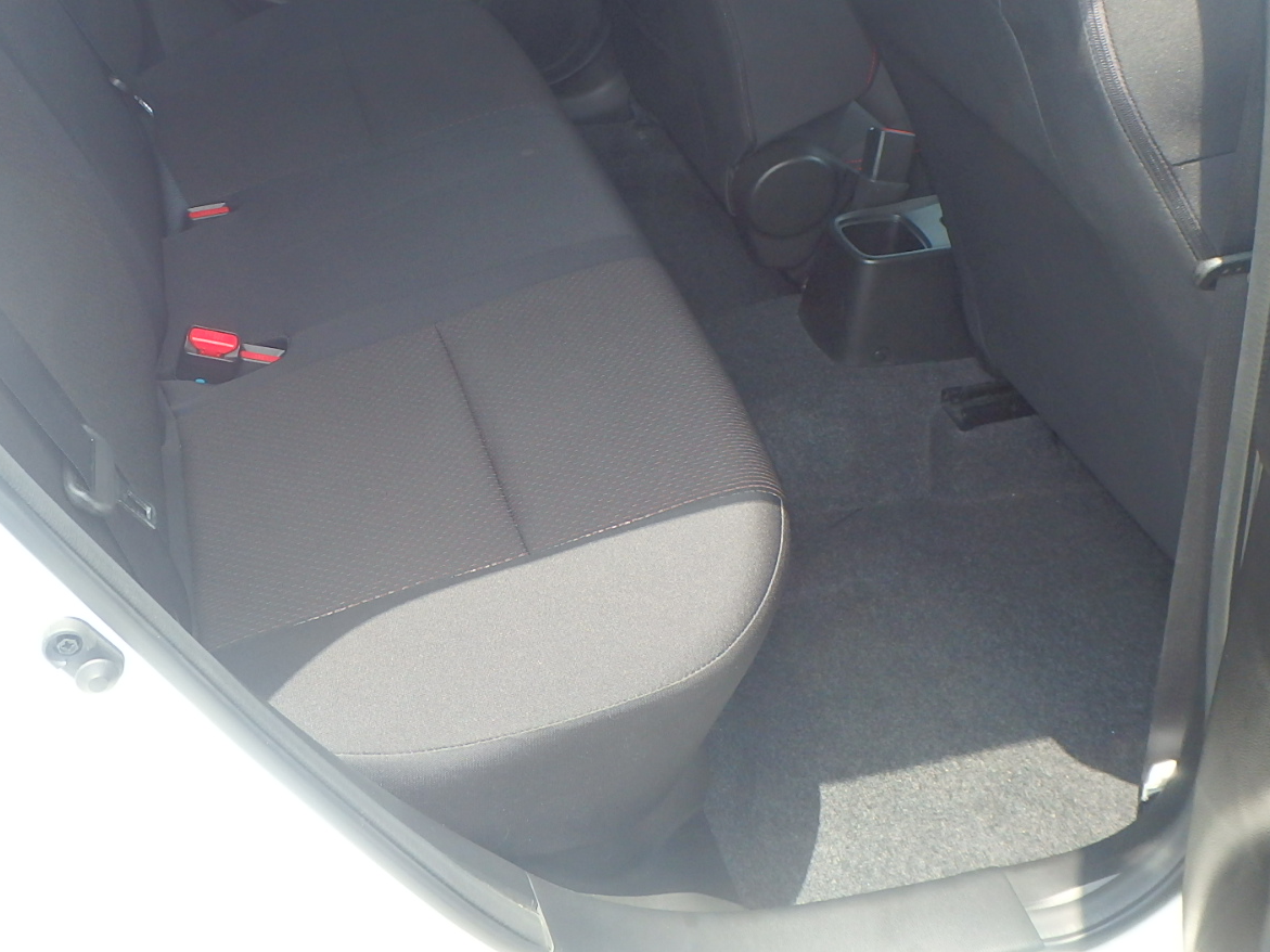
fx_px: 1504
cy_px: 191
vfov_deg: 34.1
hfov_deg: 45.2
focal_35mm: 41
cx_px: 446
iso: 125
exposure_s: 1/125
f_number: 4.1
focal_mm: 4.5
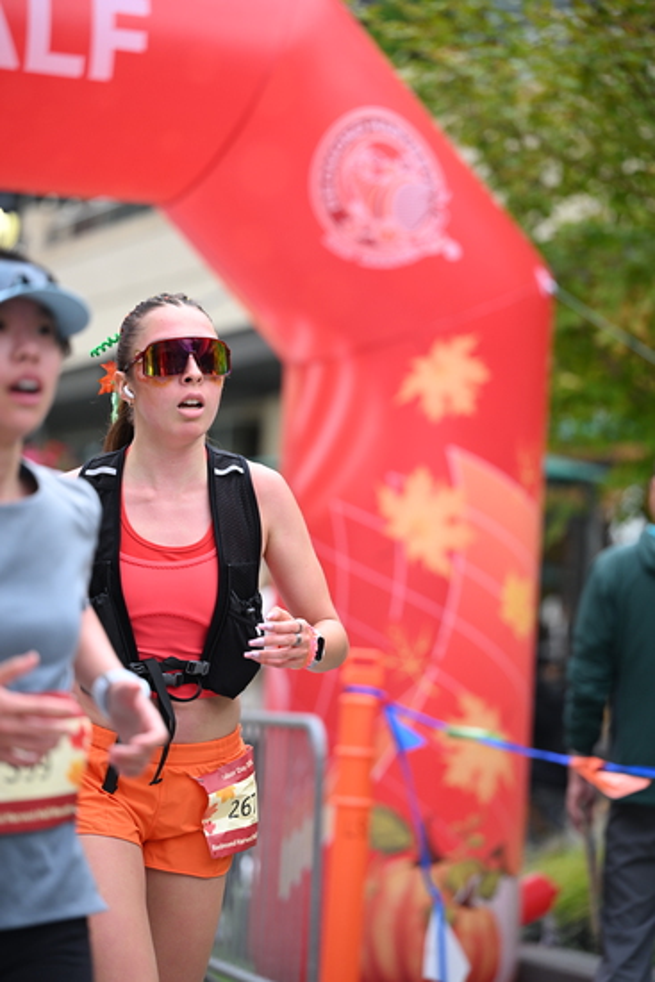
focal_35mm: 120
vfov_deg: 17.1
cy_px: 491
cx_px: 328
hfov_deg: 11.4
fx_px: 3273
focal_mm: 120
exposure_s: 1/2000
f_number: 2.8
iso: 640
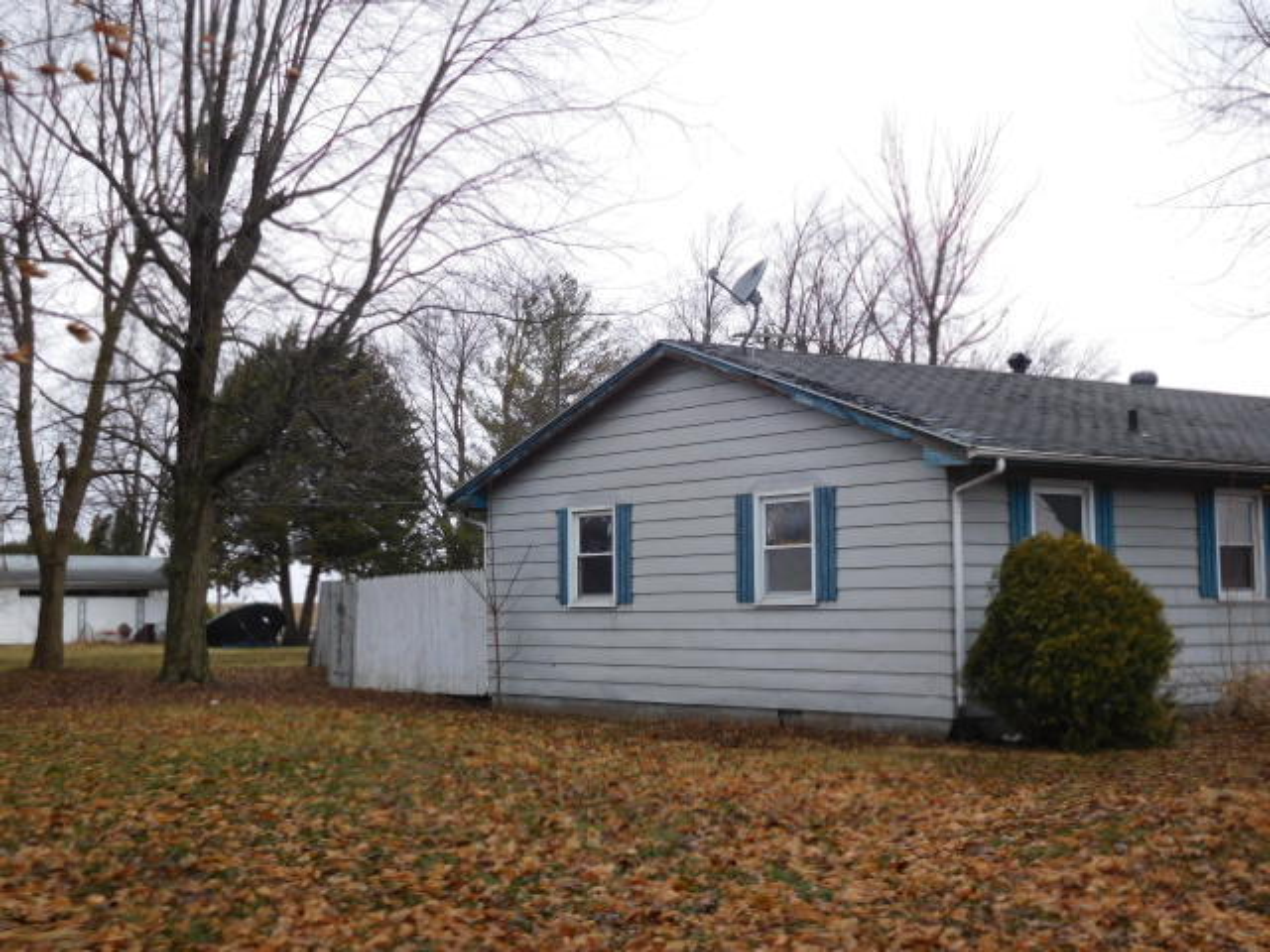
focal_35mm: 50
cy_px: 476
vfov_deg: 29.1
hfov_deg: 38.2
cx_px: 635
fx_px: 1834
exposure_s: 1/80
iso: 125
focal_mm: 8.9
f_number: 4.1
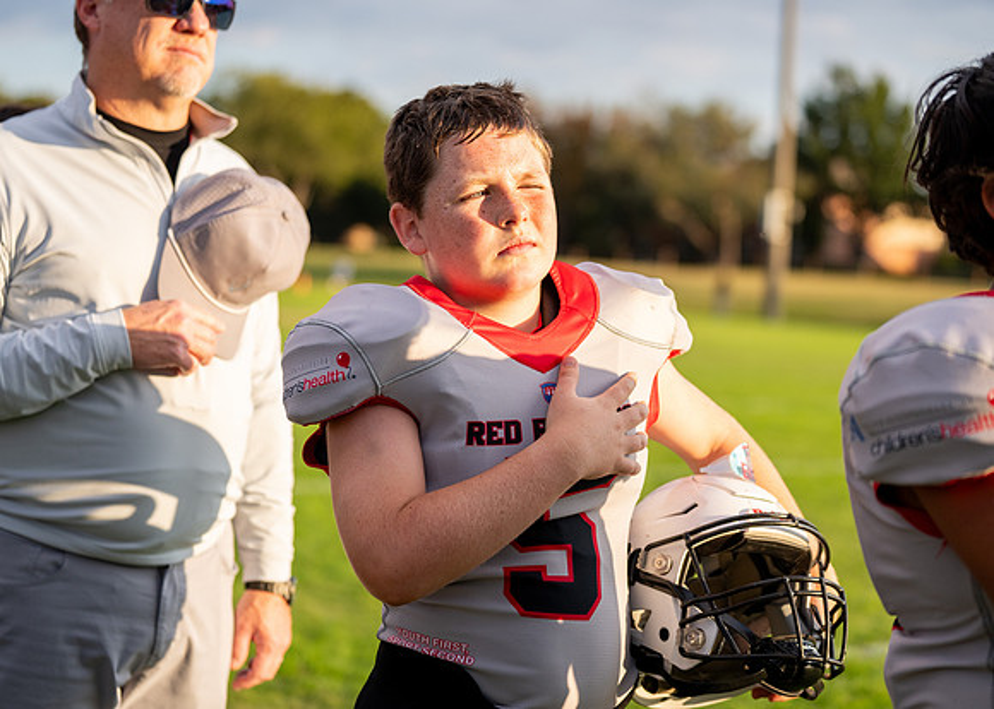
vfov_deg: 19.1
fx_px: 2109
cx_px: 522
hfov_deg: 26.5
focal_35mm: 75
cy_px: 349
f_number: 2.8
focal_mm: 70
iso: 400
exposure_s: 1/1600
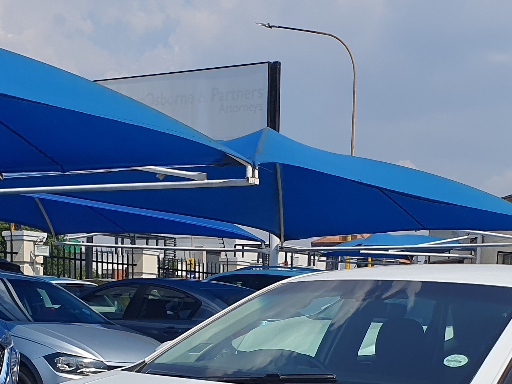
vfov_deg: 18.8
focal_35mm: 74
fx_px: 1094
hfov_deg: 26.3
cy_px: 458
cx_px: 311
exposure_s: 1/3576
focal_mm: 4.32
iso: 50
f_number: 2.4
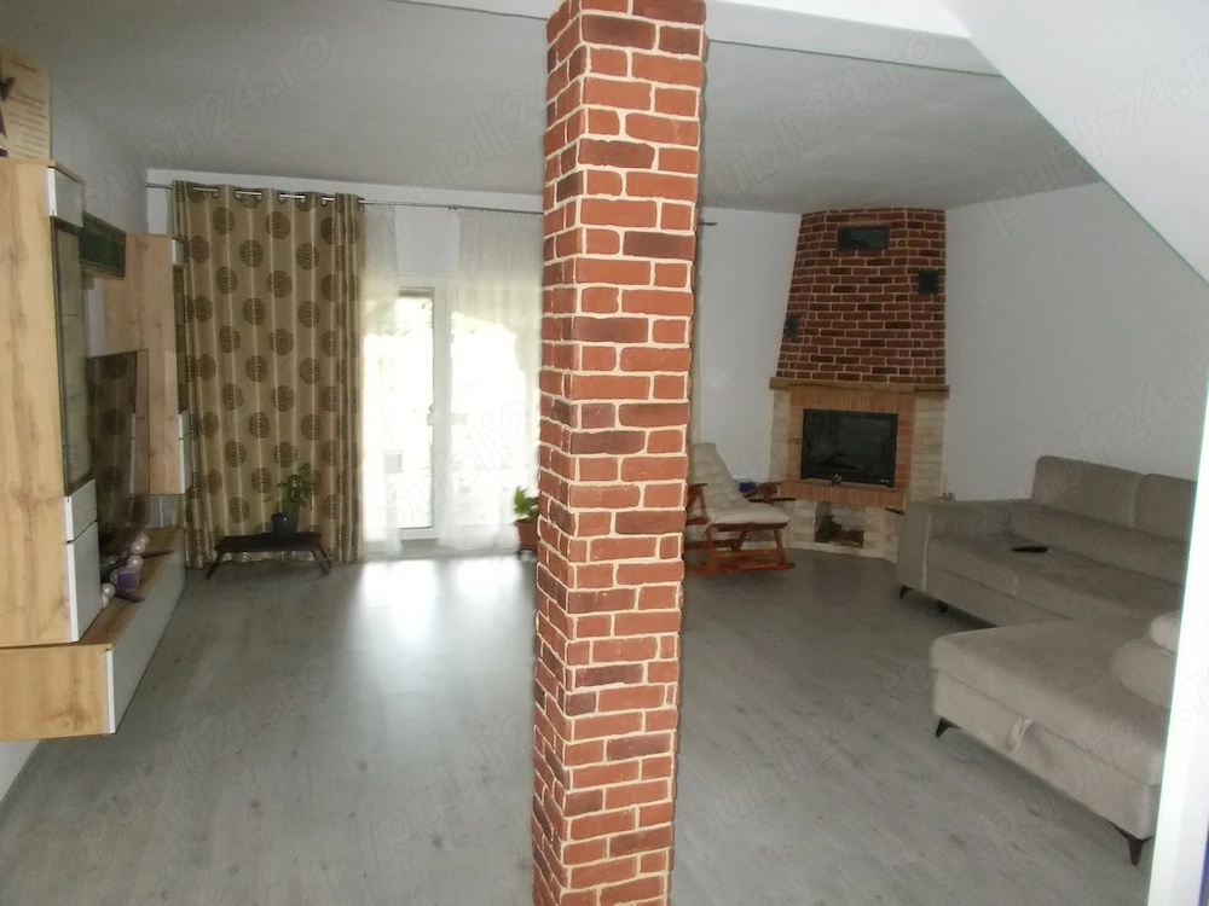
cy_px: 453
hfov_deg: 67.3
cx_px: 604
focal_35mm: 26
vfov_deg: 53.1
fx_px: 908
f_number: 3.2
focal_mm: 4.6
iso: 360
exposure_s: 1/25
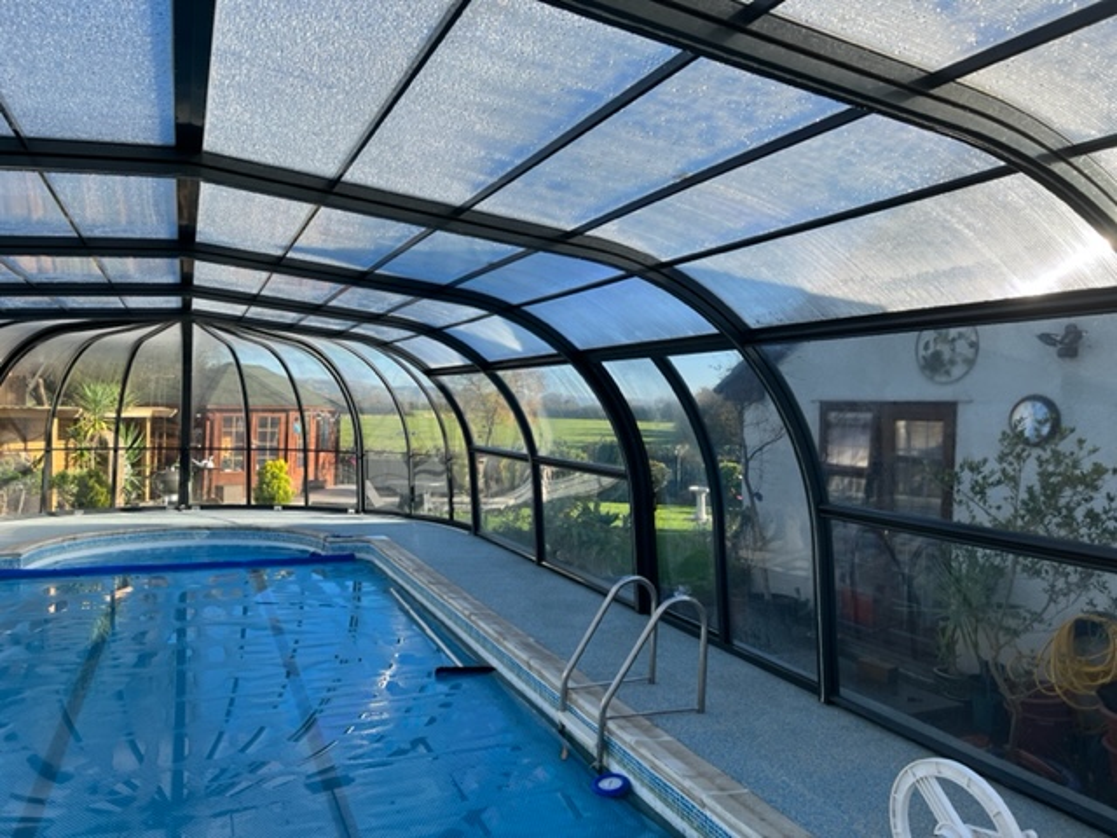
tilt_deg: -2.0
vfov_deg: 53.1
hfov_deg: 67.3
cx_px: 558
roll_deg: -1.8
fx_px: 839
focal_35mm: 26
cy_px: 419
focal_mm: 5.7
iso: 50
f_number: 1.5
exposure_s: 1/1779
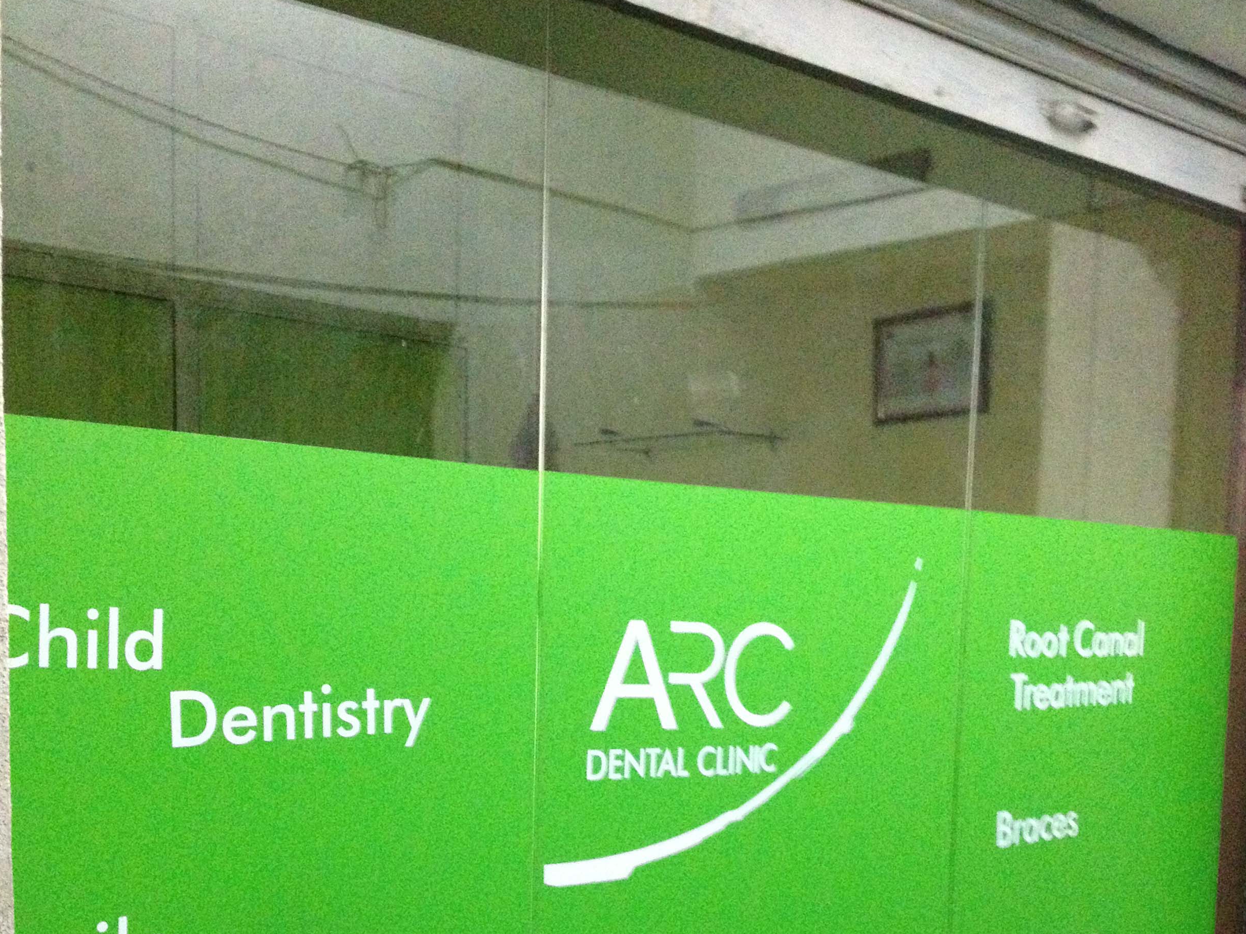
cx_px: 622
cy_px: 757
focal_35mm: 47
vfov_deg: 30.1
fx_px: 1692
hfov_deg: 40.4
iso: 800
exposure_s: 1/17
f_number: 2.4
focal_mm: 4.28
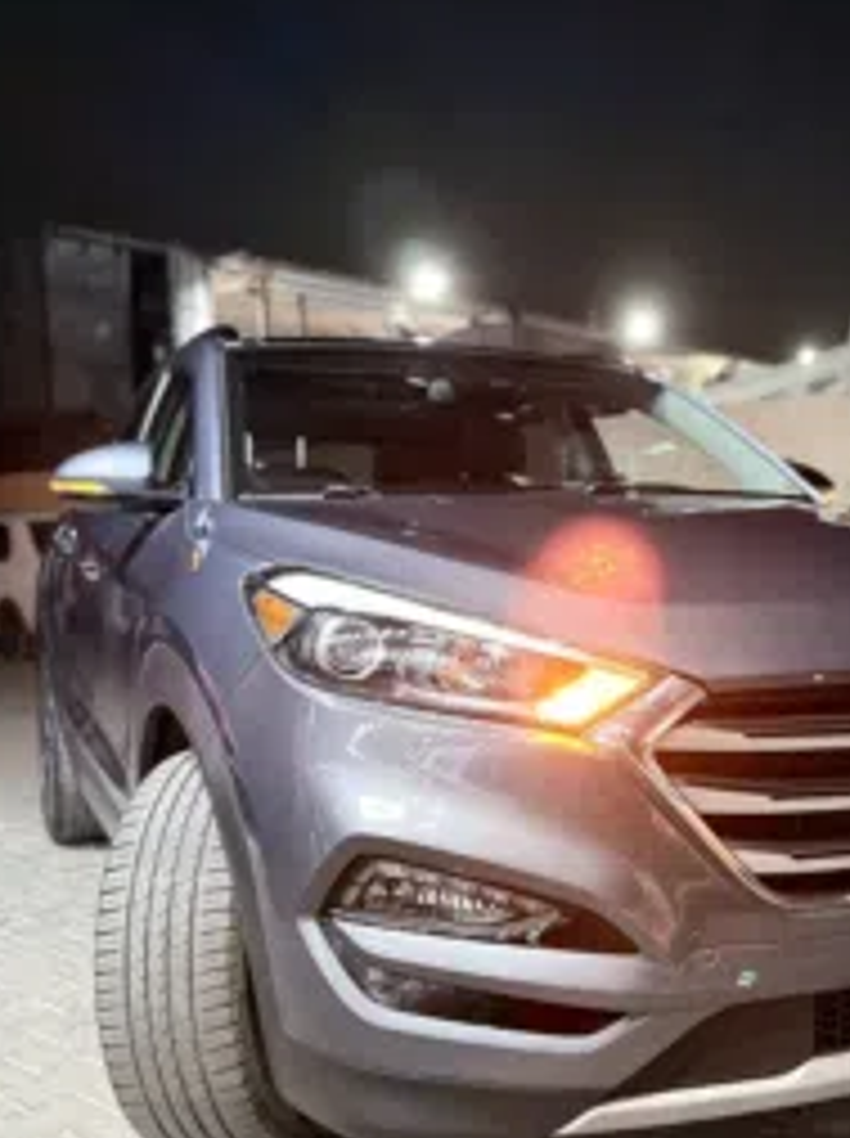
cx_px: 589
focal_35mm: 38
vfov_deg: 48.9
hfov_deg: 37.1
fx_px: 1247
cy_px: 634
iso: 800
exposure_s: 1/43
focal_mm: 6.76
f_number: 1.78
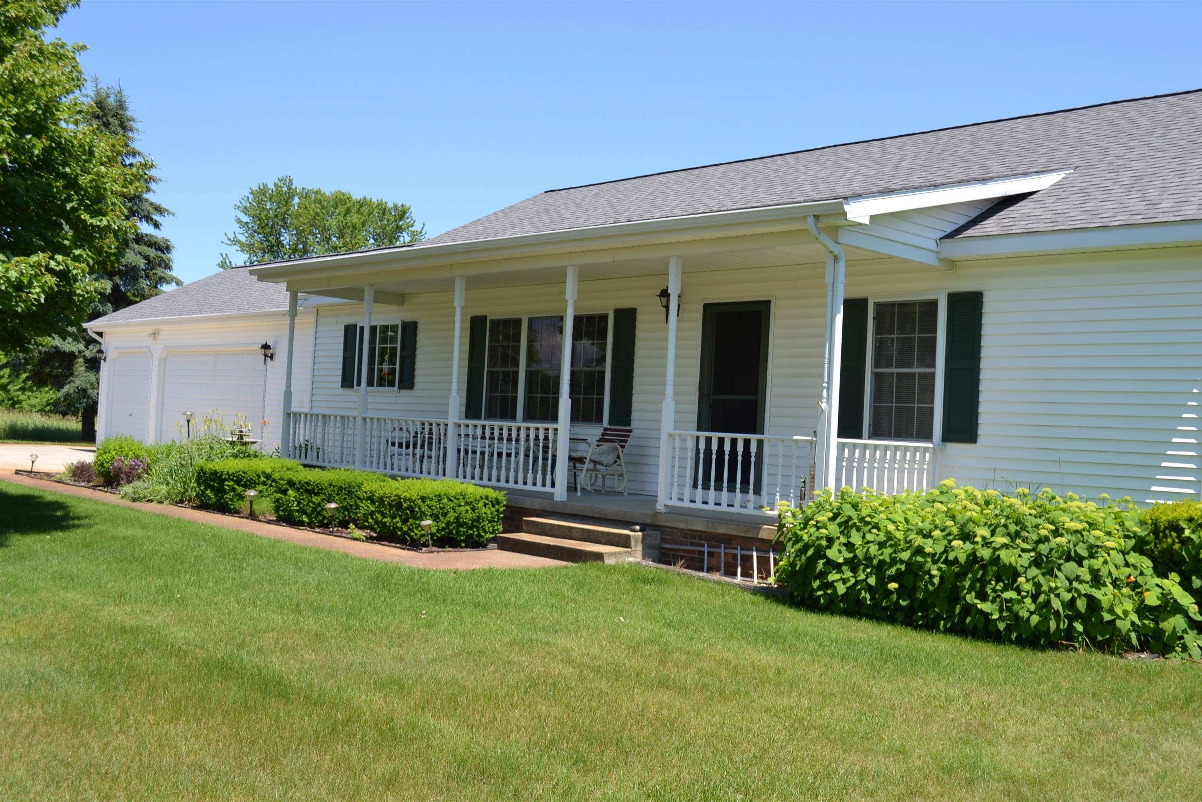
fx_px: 1202
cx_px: 601
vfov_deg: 36.9
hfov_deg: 53.1
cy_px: 401
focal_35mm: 36
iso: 100
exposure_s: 1/200
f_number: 7.1
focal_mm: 24
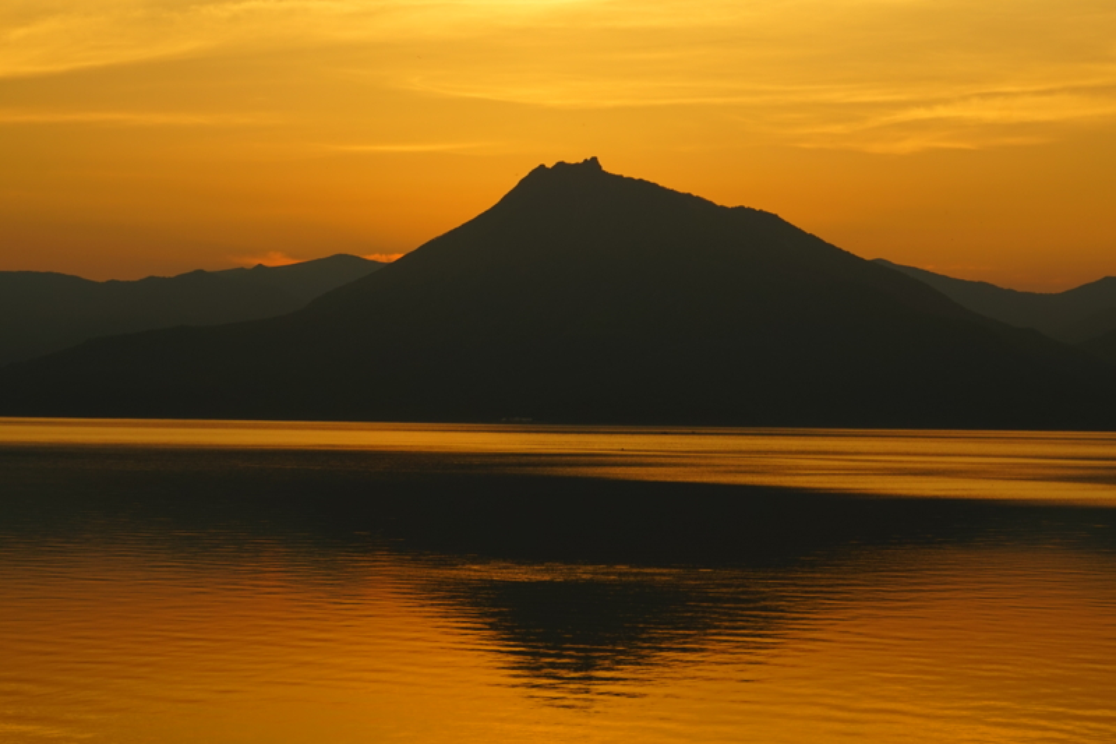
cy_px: 372
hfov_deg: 23.4
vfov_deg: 15.7
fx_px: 2696
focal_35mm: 87
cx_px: 558
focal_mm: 58
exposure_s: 1/160
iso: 100
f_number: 11
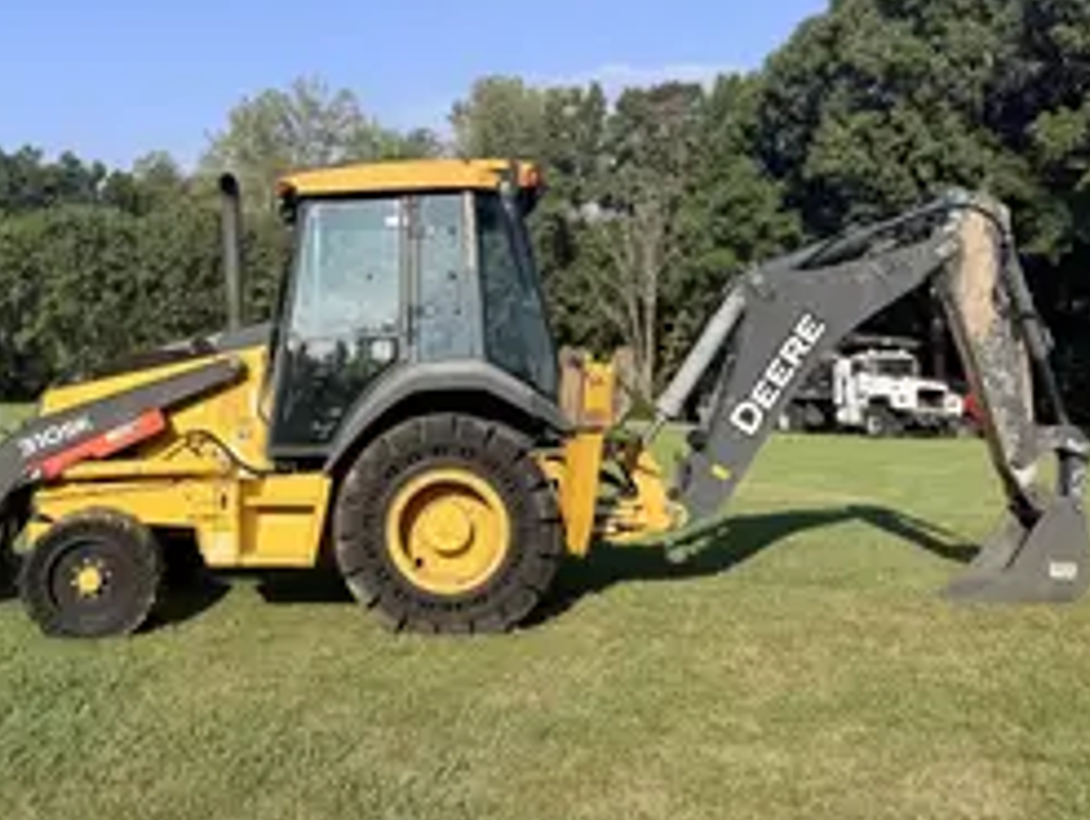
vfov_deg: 36.7
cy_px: 328
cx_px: 417
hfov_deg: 47.4
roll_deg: -0.1
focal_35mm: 39
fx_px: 1229
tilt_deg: +2.5
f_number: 1.78
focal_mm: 6.76
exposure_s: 1/4167
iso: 80
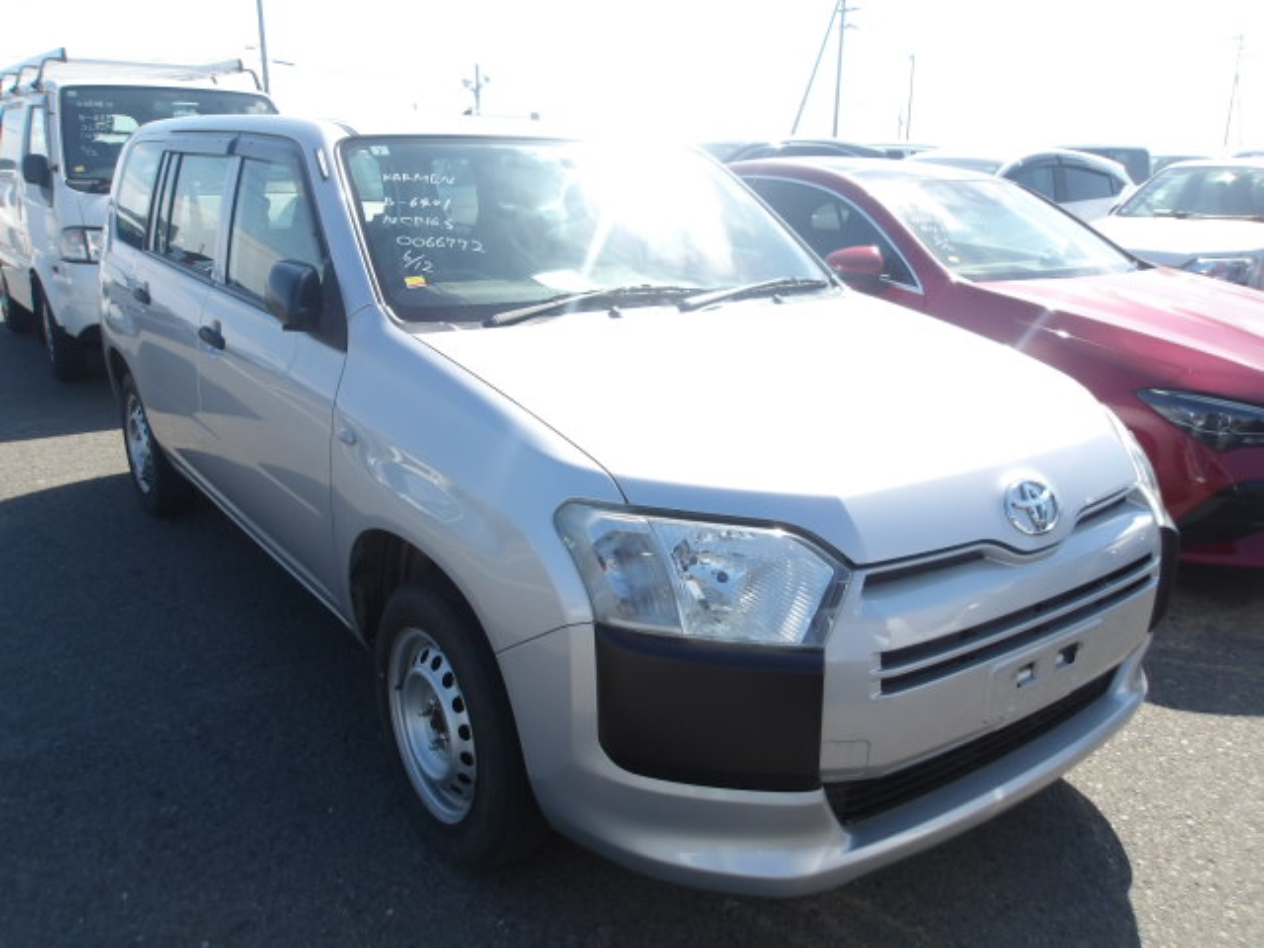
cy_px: 474
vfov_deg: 51.4
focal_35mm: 27
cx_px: 632
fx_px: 986
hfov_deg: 65.3
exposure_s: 1/735
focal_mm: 4.9
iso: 100
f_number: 3
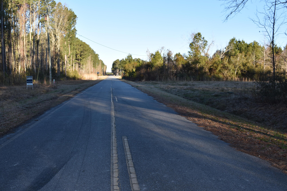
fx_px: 279
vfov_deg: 37.9
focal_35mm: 35
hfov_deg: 54.4
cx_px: 131
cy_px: 95
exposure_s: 1/160
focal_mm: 20
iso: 100
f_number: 6.3
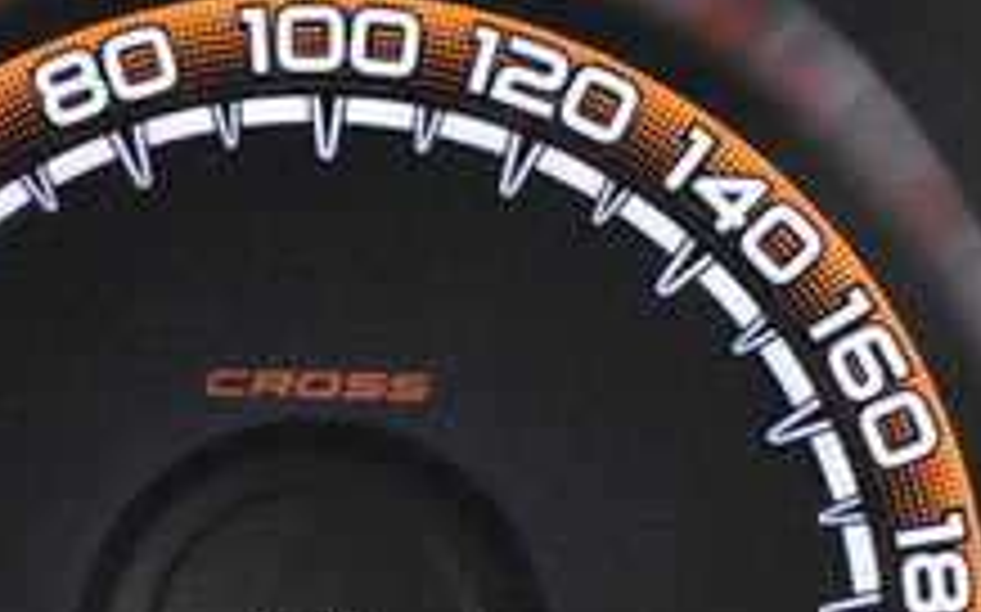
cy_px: 558
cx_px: 252
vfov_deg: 6.1
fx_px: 5745
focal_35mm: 215
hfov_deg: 9.7
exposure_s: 1/50
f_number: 4.5
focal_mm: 34
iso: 9000
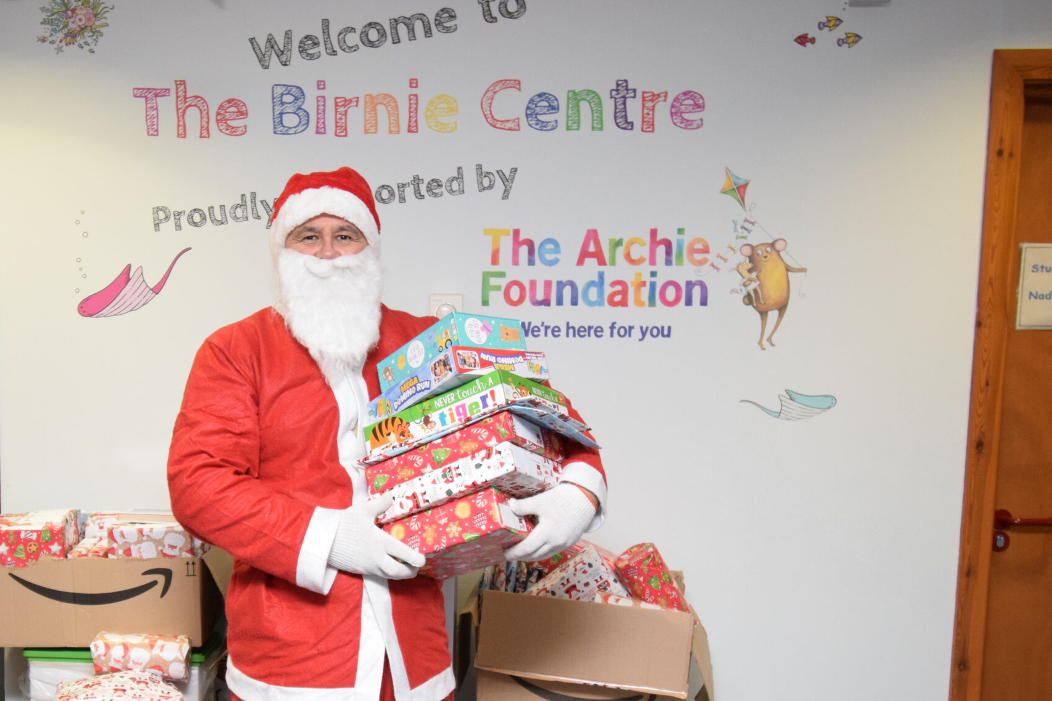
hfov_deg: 42.4
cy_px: 517
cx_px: 278
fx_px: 1315
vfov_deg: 29.4
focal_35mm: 45
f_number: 5.6
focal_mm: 20
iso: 1600
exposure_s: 1/60
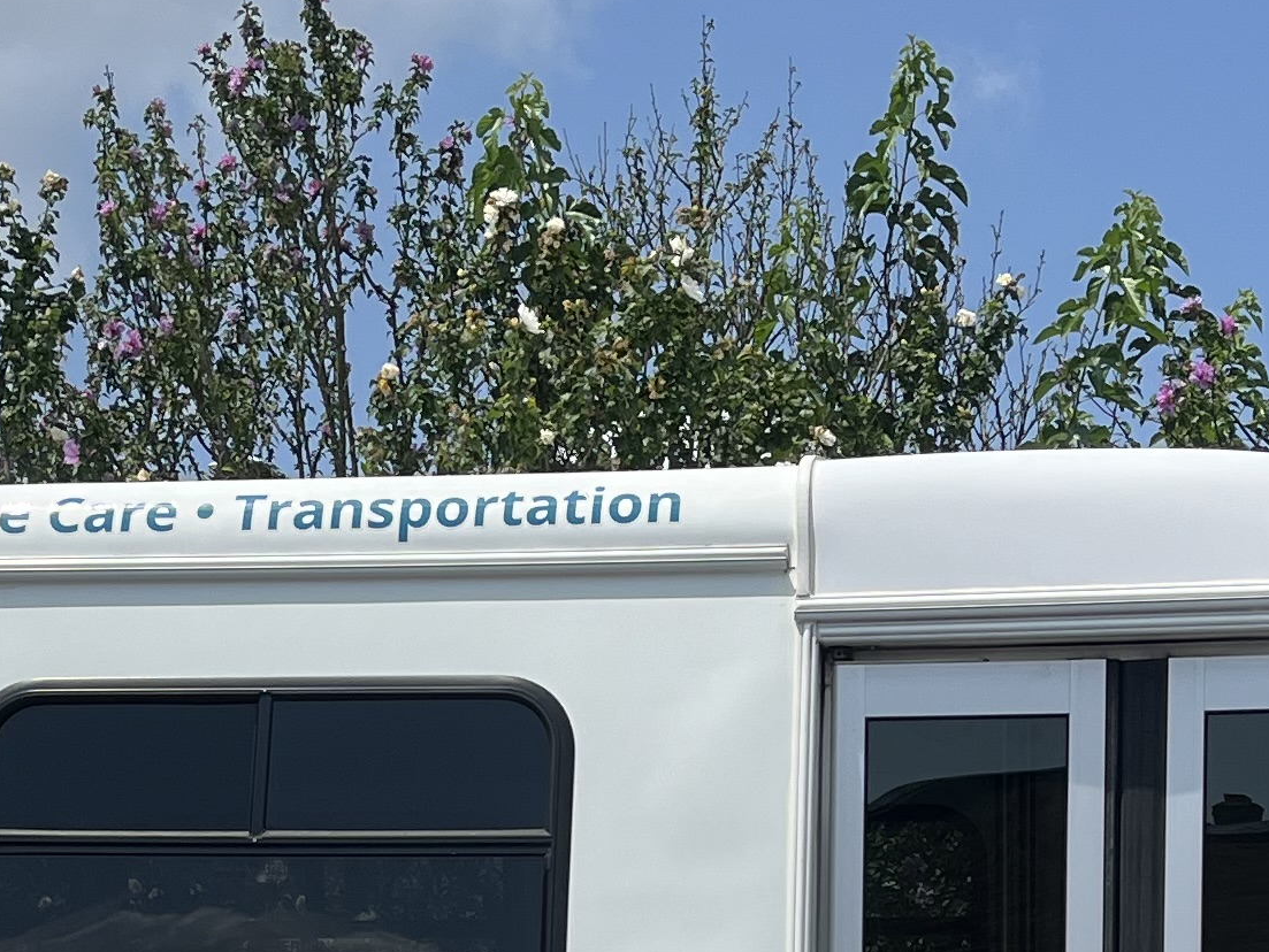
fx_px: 3484
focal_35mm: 95
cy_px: 1134
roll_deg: +2.7
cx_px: 549
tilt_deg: +2.8
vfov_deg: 15.0
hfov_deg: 20.6
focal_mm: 5.1
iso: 50
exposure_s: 1/5848
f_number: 1.6
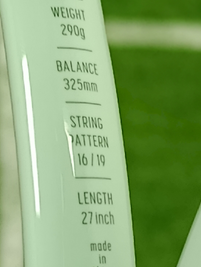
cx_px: 80
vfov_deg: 15.2
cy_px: 86
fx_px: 997
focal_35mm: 129
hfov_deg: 11.5
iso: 885
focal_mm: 6.11
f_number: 1.65
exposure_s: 1/100
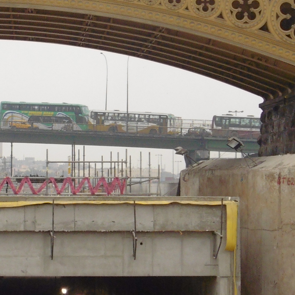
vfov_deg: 11.4
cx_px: -21
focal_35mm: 153
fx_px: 1475
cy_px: 120
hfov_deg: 11.3
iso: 100
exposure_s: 1/320
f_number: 3.7
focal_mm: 8
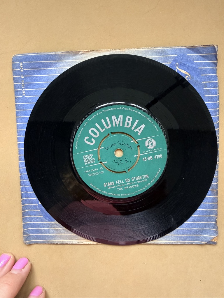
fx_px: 207
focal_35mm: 24
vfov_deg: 71.6
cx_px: 112
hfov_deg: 56.8
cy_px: 149
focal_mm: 2.22
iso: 320
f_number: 2.2
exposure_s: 1/77
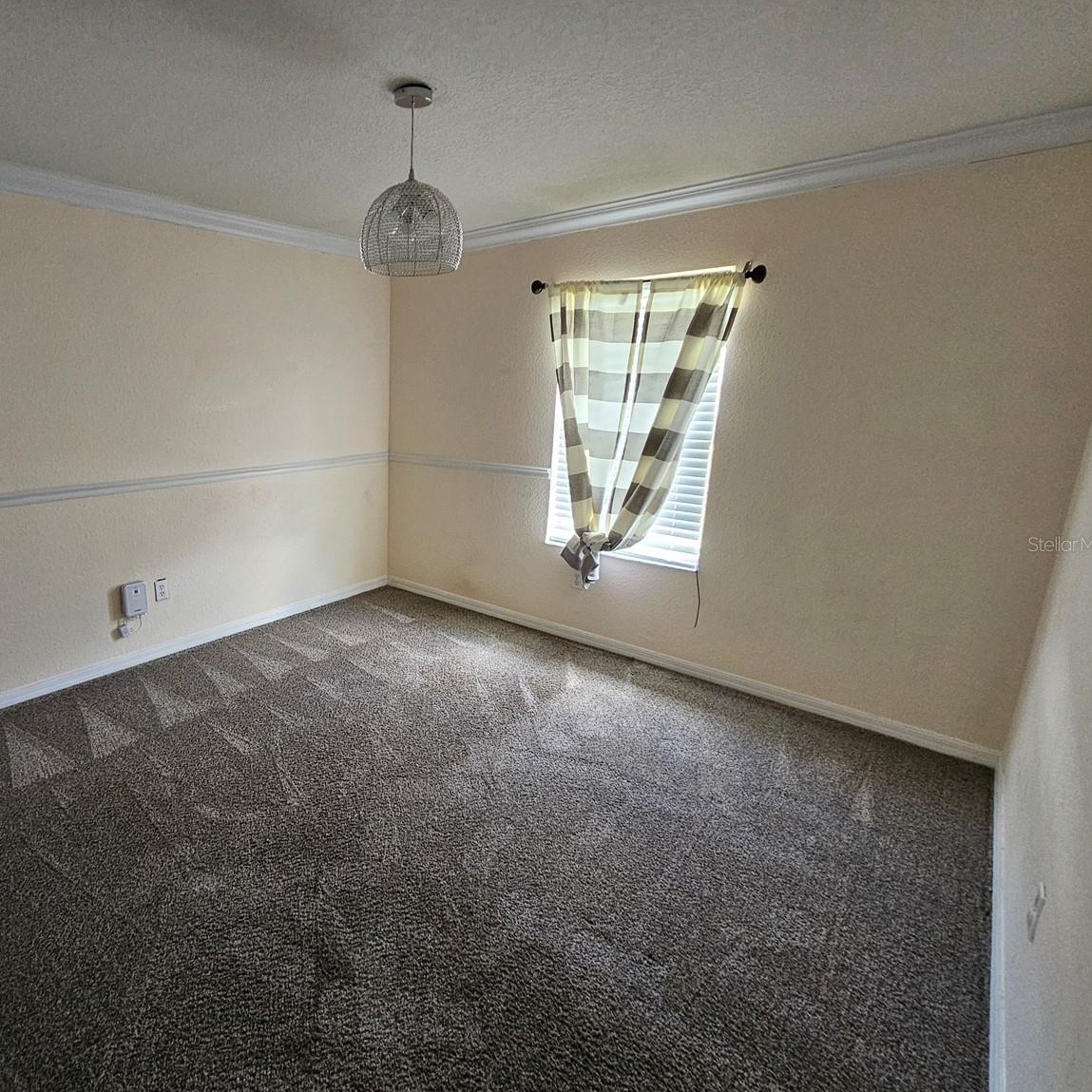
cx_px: 357
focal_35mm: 16
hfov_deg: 84.2
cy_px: 544
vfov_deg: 87.4
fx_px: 571
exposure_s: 1/30
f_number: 2.2
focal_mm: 2.2
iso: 320
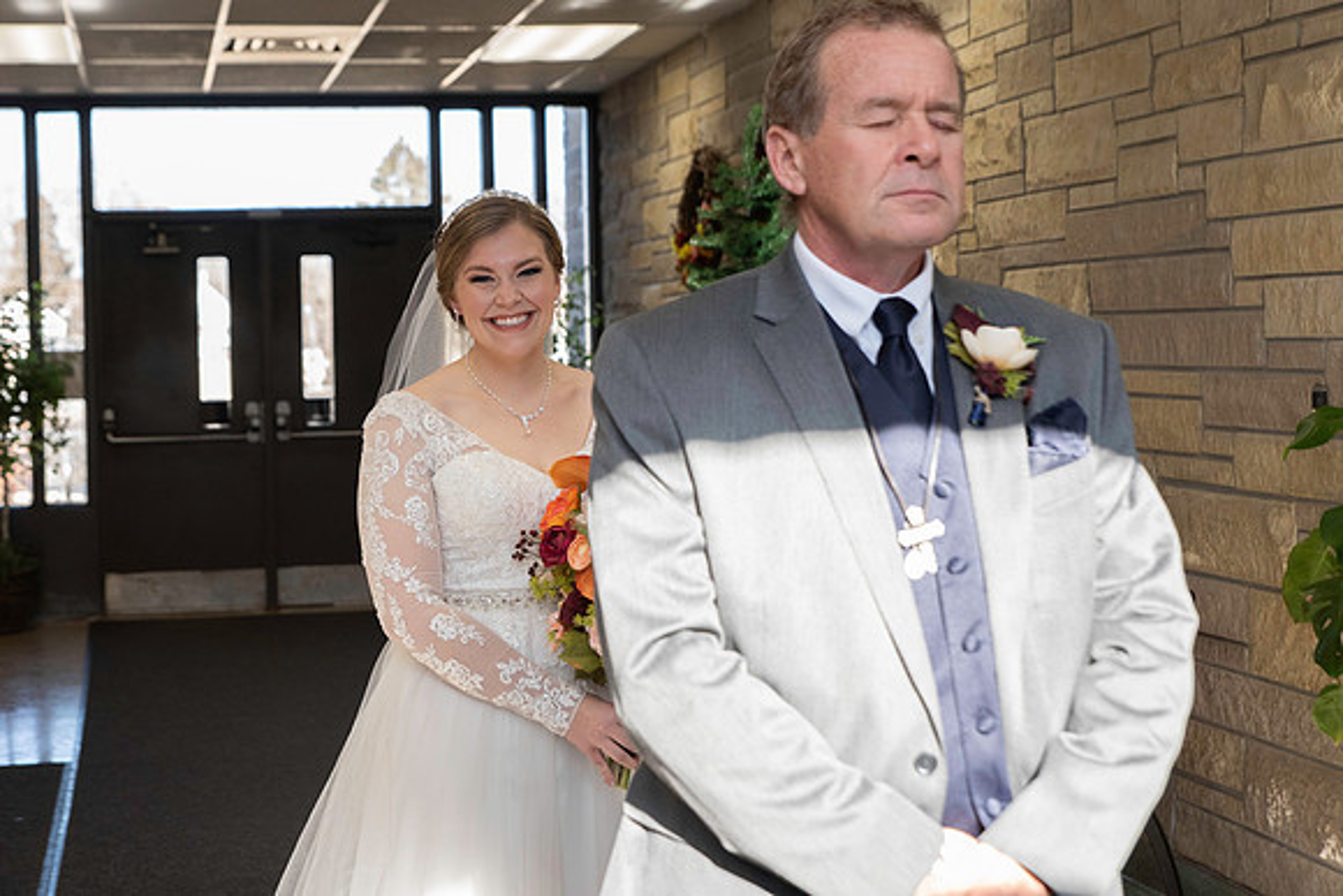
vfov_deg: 20.9
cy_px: 375
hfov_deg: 30.8
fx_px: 2431
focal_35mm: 65
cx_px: 509
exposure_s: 1/200
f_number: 4.5
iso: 640
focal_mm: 50
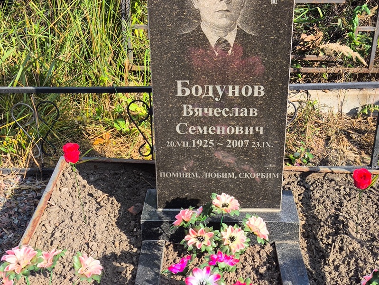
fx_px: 548
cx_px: 190
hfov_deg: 38.2
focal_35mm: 50
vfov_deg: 29.1
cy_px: 142
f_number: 1.7
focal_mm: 4.71
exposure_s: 1/954
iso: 50
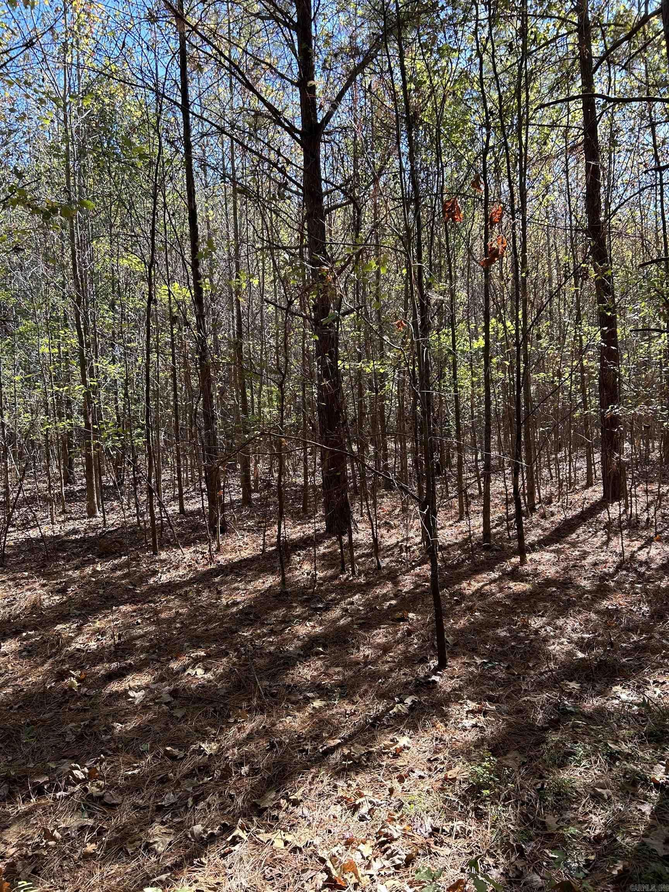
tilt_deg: -1.4
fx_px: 670
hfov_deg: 53.1
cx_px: 334
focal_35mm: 26
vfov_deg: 67.3
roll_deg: +2.0
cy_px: 446
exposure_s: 1/418
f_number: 1.5
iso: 50
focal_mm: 5.7
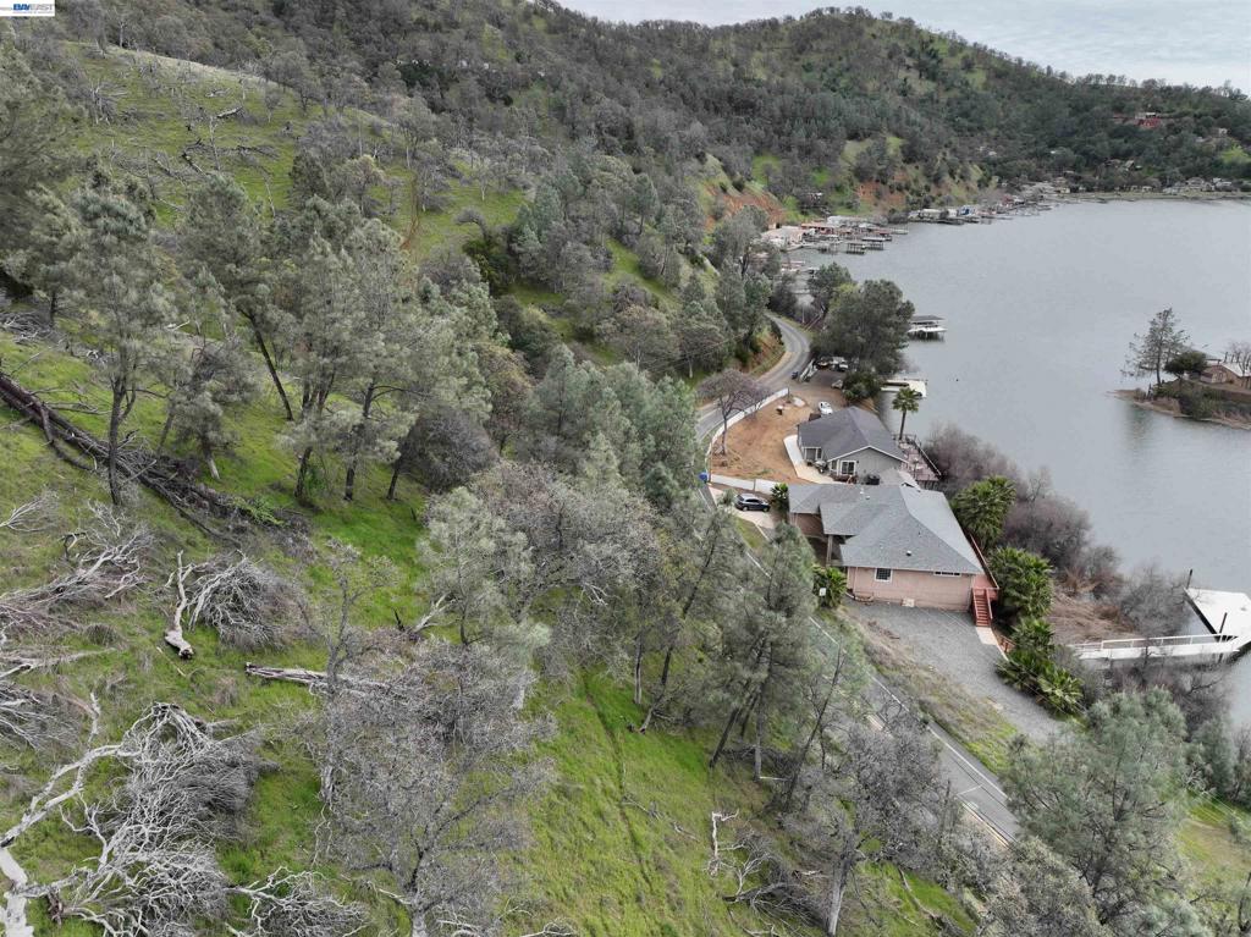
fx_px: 867
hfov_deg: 71.6
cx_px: 626
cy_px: 468
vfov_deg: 56.8
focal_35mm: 24
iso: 200
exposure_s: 1/1600
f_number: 2.8
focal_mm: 12.29
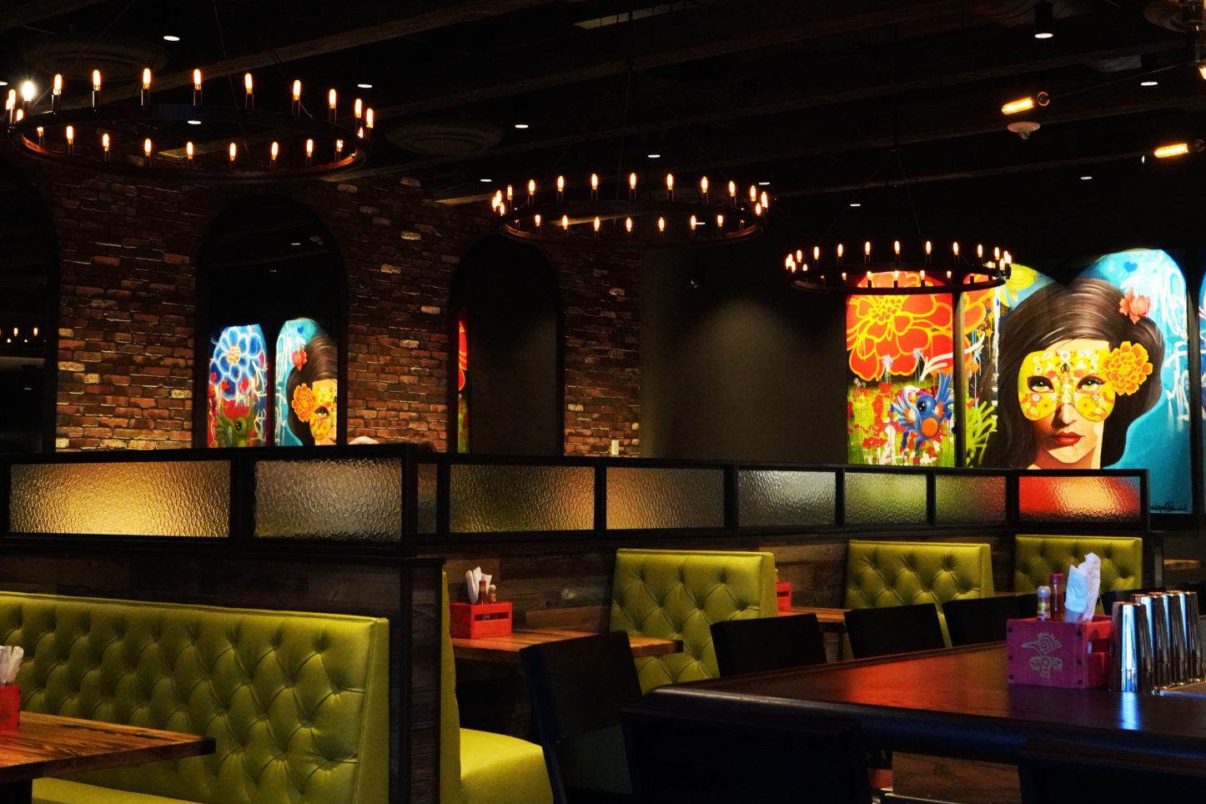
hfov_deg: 38.9
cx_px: 574
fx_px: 1708
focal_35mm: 51
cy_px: 365
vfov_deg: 26.5
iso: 8000
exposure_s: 1/40
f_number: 8
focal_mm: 36
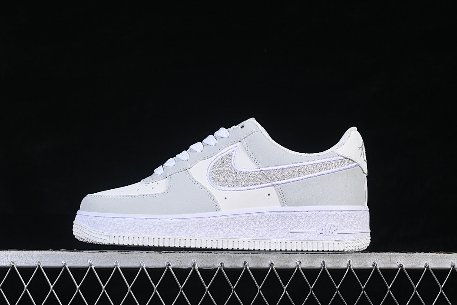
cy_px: 153
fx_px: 977
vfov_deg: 17.7
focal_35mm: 77
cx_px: 225
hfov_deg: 26.3
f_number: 8
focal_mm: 50
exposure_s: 1/80
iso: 160
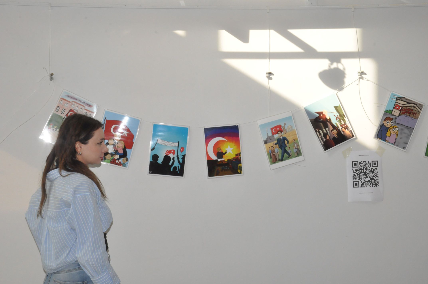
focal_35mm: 57
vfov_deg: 23.7
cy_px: 142
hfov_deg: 35.1
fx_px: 677
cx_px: 214
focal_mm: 38
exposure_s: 1/200
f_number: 20
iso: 2000
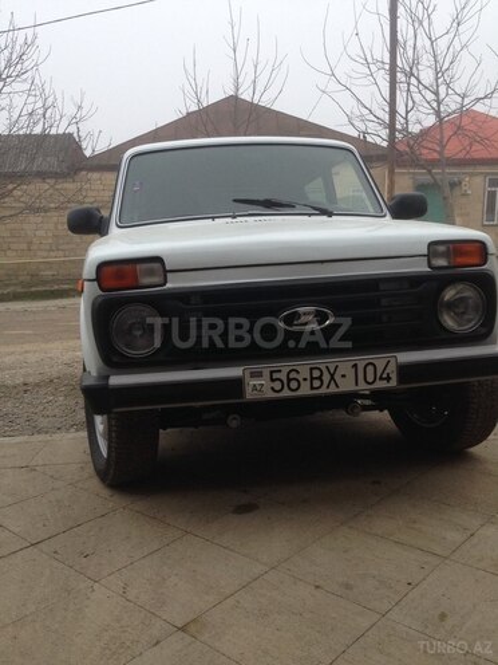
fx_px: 633
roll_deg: +0.3
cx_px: 249
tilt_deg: -9.9
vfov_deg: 55.4
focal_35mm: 33
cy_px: 332
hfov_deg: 42.9
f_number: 2.4
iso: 80
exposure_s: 1/120
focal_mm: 4.12
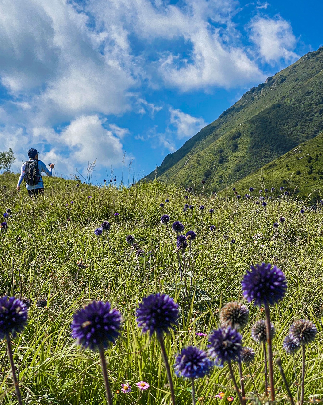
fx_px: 705
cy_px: 183
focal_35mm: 59
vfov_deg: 31.9
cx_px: 150
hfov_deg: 25.8
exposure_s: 1/2000
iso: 20
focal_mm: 6
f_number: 2
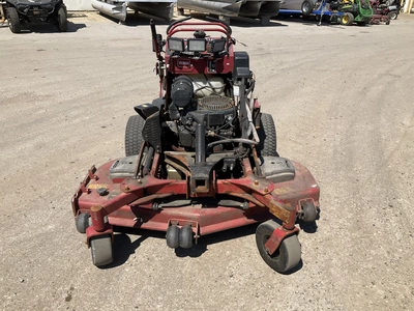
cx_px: 207
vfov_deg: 48.2
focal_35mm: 29
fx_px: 347
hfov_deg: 61.7
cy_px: 156
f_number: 1.8
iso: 25
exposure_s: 1/1984
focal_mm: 3
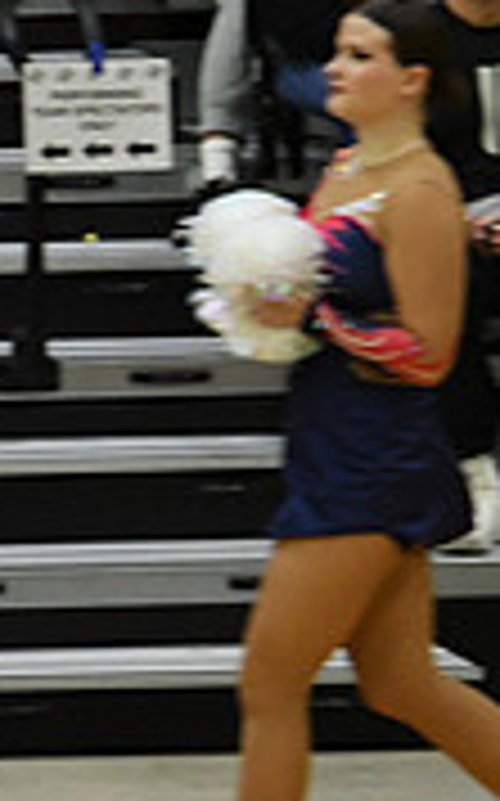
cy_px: 479
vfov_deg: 3.1
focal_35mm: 670
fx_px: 14631
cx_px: -743
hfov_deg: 1.9
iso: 4000
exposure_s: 1/500
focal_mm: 135
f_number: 4
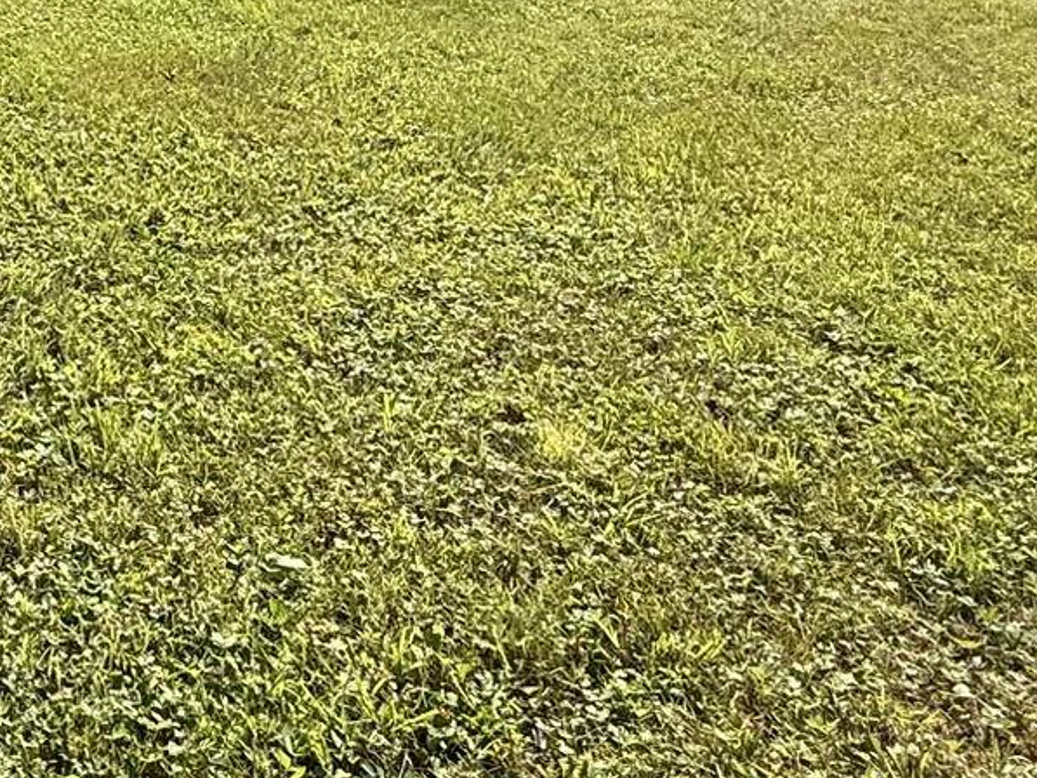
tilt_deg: -6.4
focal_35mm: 48
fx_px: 1438
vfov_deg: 26.9
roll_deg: +0.2
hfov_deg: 35.4
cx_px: -30
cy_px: -146
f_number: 2.2
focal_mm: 2.22
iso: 64
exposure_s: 1/1698
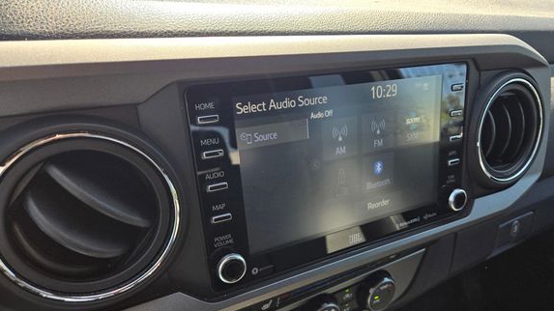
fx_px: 411
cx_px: 307
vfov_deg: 41.1
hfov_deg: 67.7
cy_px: 201
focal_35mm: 28
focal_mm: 5.4
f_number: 1.8
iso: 40
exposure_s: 1/180
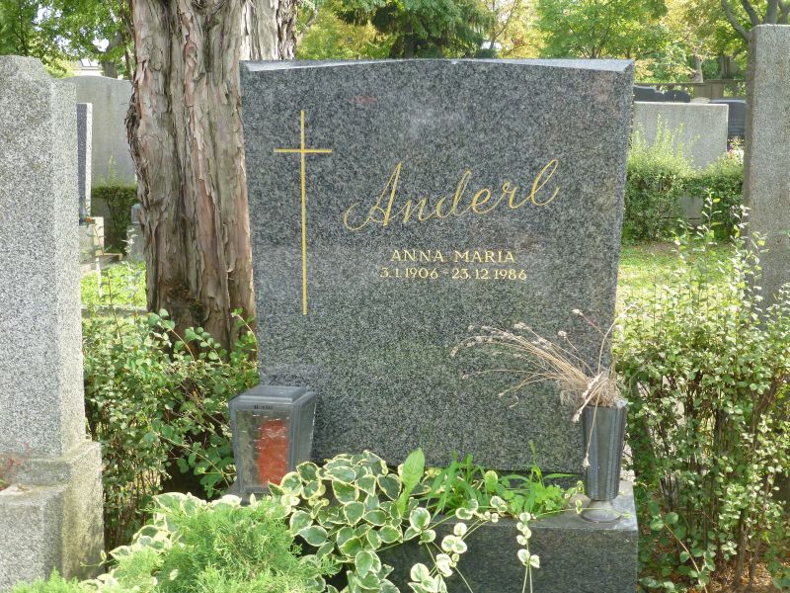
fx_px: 1232
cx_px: 395
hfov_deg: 35.5
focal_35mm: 54
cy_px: 296
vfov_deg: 27.0
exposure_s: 1/125
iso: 250
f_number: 4.6
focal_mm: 9.7
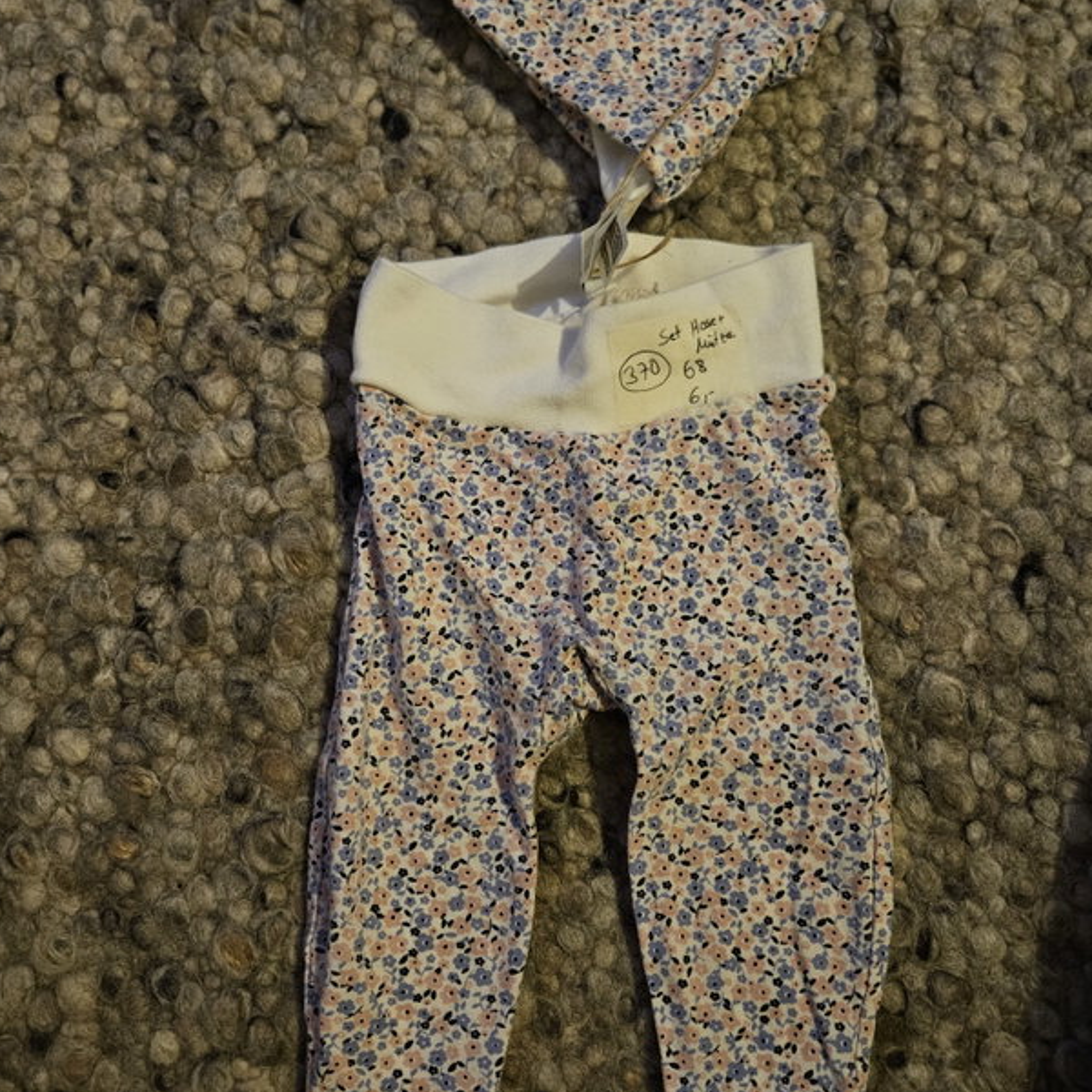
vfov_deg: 57.3
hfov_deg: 57.3
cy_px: 518
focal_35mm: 28
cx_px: 535
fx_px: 999
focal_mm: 5.4
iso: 640
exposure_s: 1/25
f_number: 1.8
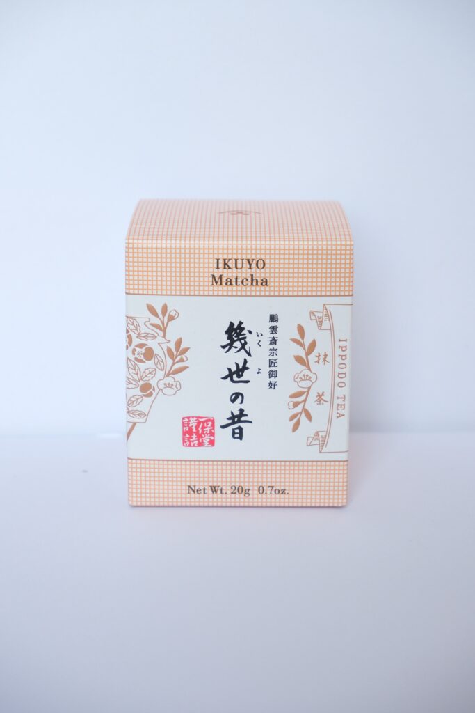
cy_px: 356
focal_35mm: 68
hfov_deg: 20.0
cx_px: 238
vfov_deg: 29.7
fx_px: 1345
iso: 1000
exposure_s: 1/140
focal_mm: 45
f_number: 5.6
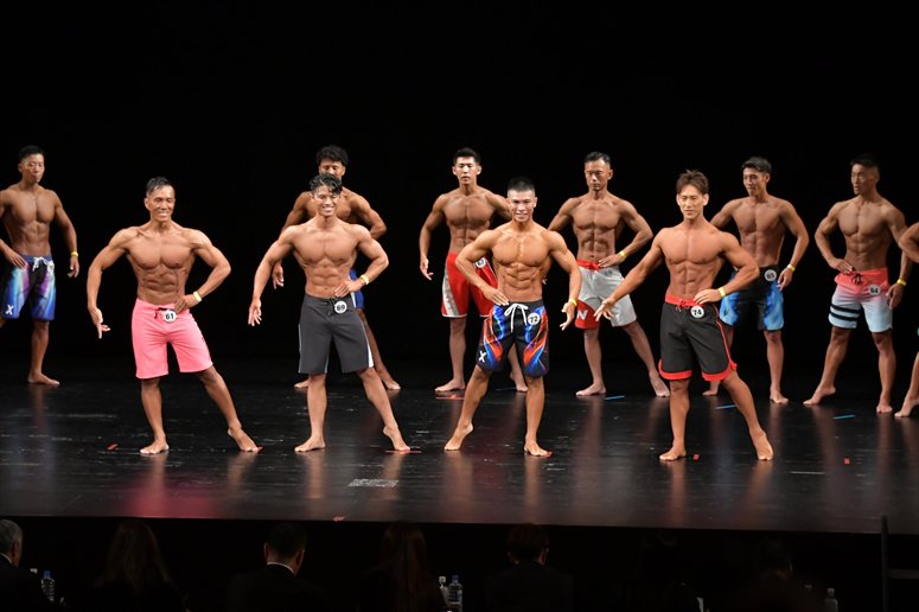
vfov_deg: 9.3
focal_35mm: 147
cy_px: 306
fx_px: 3751
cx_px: 460
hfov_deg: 14.0
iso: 3200
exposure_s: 1/400
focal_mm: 98
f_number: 5.6
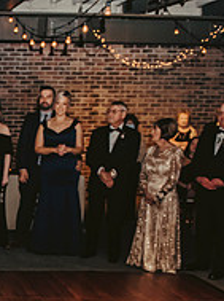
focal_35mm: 71
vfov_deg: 26.5
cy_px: 270
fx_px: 615
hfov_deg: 18.1
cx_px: -127
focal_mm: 24
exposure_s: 1/200
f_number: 3.2
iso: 2000
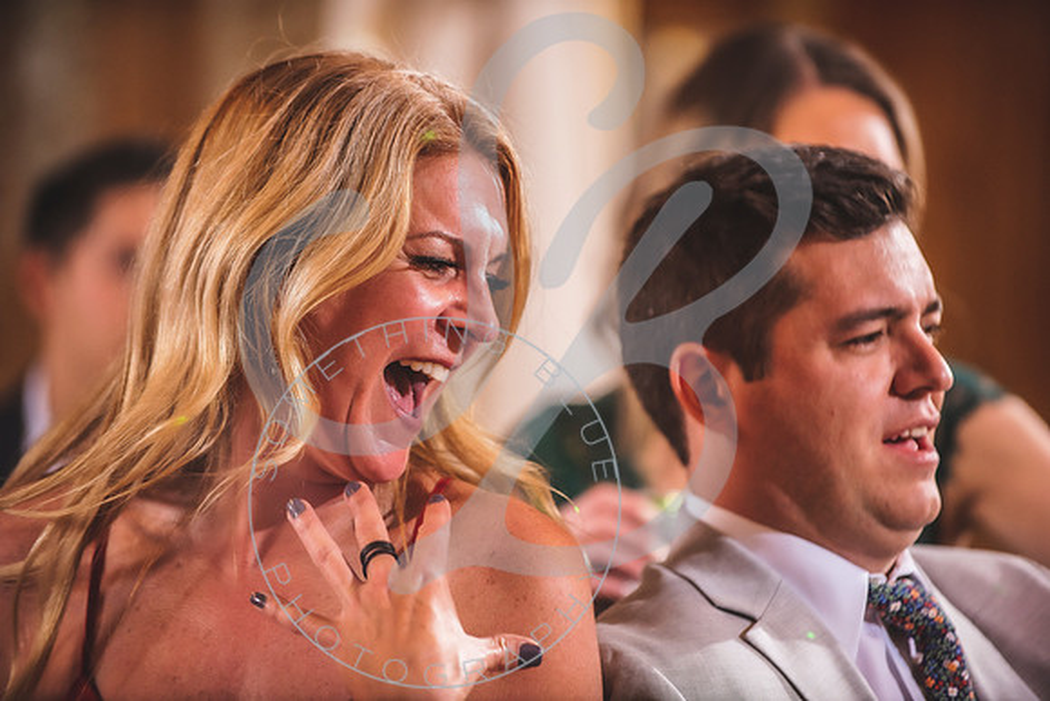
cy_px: 350
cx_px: 525
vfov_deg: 6.9
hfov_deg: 10.3
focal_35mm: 200
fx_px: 5834
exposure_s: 1/100
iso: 800
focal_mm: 200
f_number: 2.8
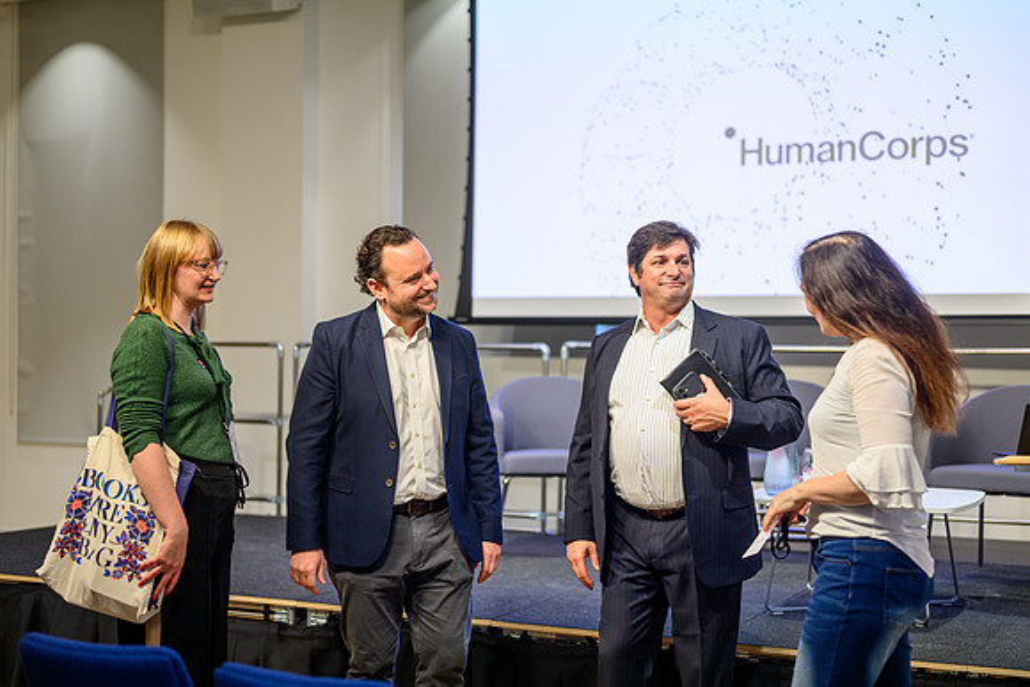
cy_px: 344
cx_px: 515
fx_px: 1476
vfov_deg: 26.2
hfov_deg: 38.5
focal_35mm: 52
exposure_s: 1/200
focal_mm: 50
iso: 125
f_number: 1.8
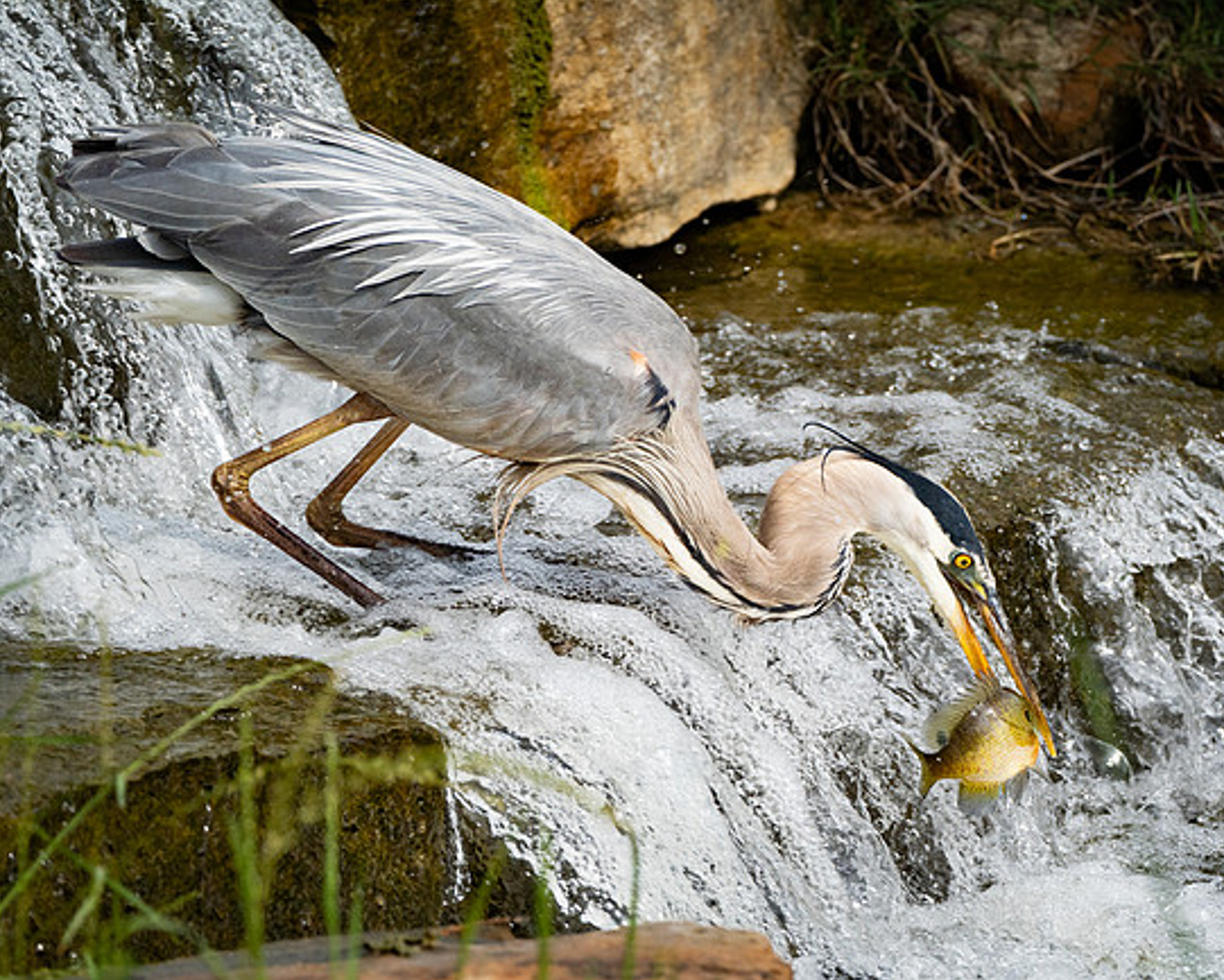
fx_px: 31848
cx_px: 638
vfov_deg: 1.8
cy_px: 490
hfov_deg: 2.2
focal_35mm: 879
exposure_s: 1/1600
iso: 400
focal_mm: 420
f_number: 5.6
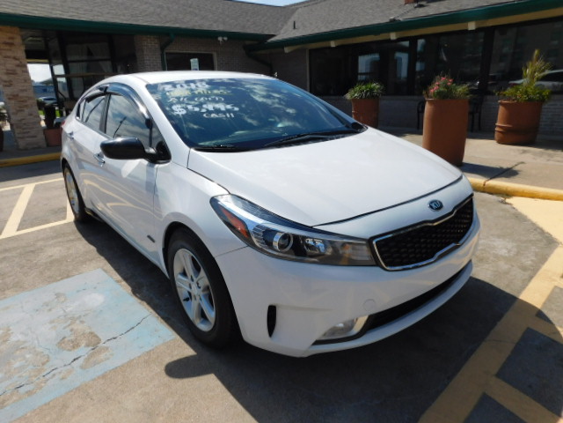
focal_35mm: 23
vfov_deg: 58.9
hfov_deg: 73.9
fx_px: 374
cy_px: 212
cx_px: 282
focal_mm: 4
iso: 125
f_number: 6
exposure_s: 1/800
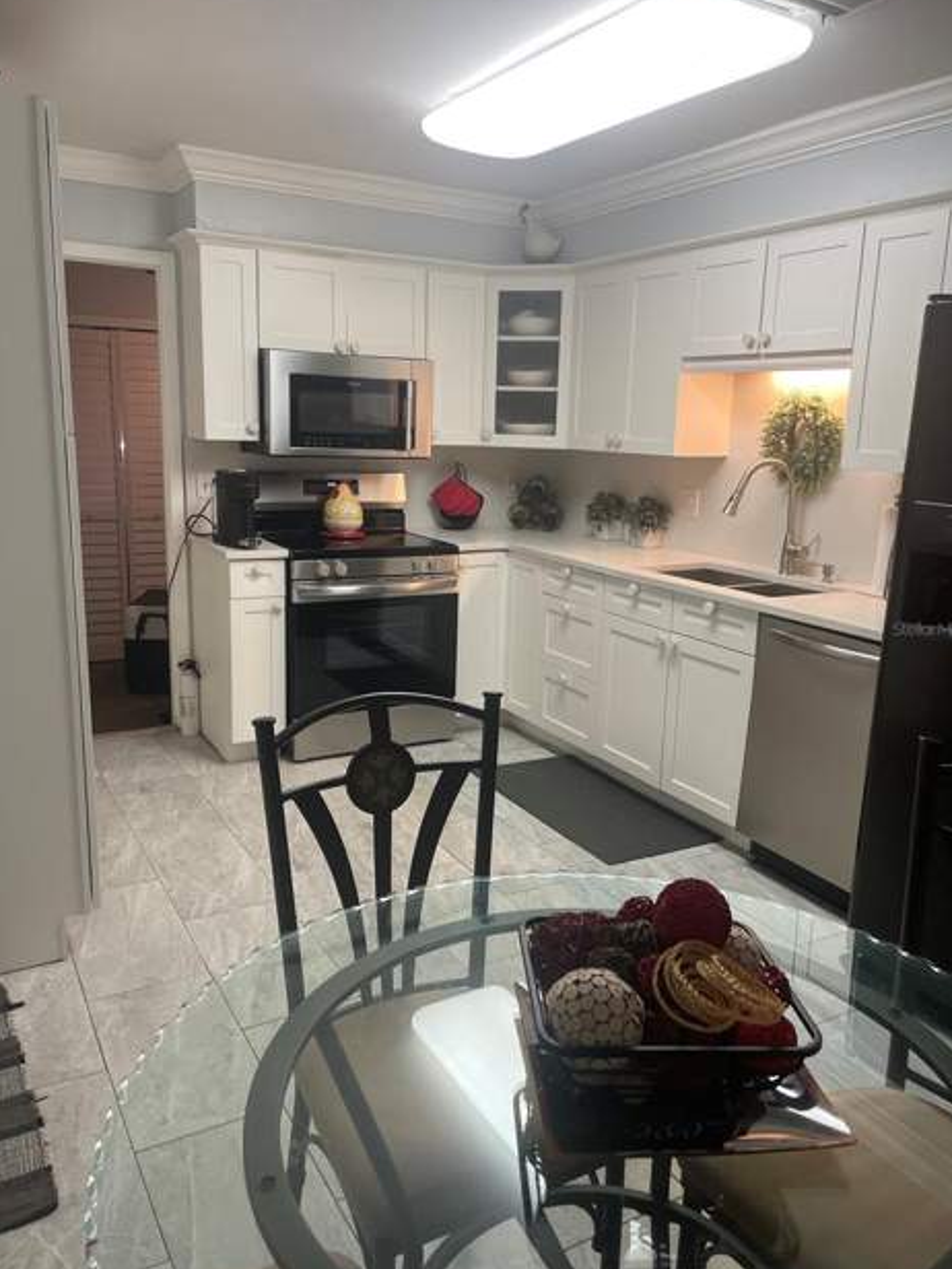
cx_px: 476
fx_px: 990
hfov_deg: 51.4
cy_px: 628
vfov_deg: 65.3
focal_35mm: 27
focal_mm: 4.2
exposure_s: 1/60
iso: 64
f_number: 1.6
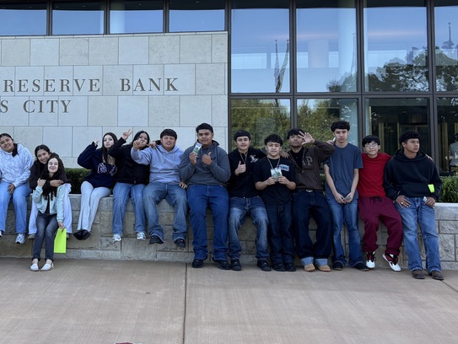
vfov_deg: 29.4
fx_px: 649
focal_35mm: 49
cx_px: 94
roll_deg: -0.9
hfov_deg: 37.5
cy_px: 99
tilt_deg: +5.1
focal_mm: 5.96
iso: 50
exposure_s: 1/586
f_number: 1.6
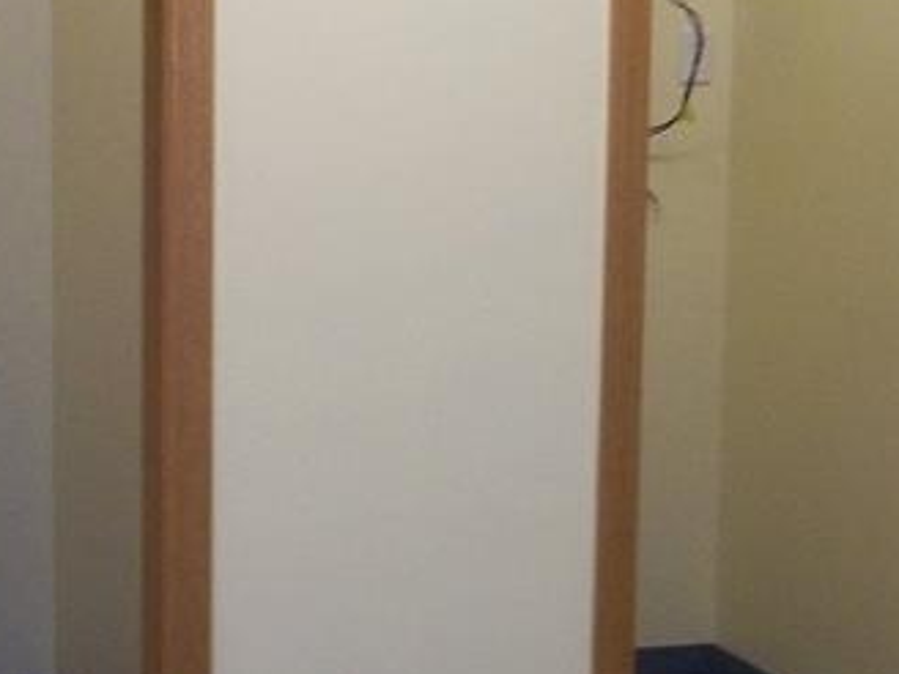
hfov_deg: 19.4
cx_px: 184
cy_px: 405
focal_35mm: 100
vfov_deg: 14.8
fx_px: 2597
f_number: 2.9
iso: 160
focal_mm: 5.7
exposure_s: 1/30
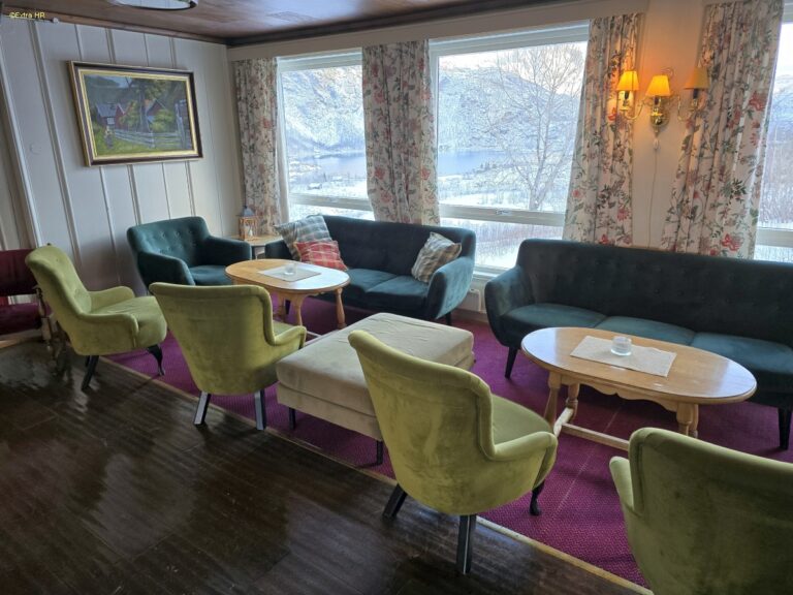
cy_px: 298
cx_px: 396
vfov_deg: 58.9
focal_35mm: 23
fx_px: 527
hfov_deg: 73.9
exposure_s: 1/180
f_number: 1.7
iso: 200
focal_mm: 6.3
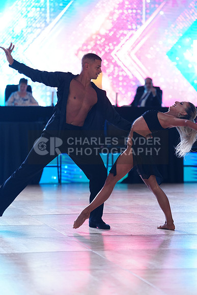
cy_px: 148
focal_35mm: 135
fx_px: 1107
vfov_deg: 15.2
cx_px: 98
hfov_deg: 10.2
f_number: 2.8
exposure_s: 1/500
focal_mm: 135
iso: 1250
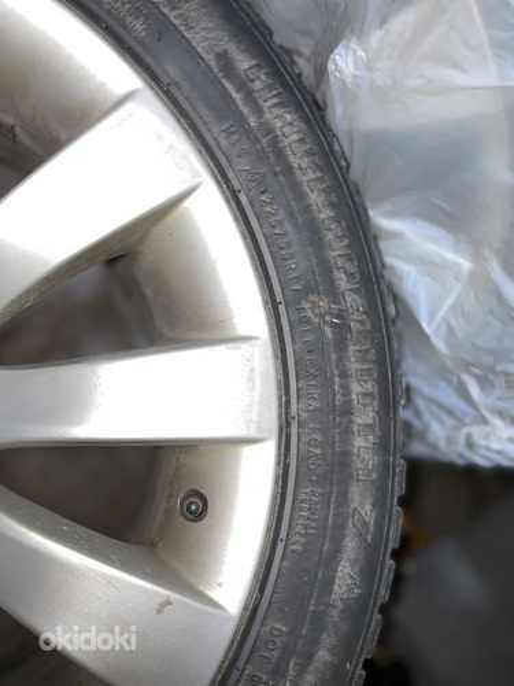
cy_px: 343
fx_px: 515
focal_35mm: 26
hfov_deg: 53.1
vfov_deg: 67.3
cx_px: 257
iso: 40
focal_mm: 4.2
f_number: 1.6
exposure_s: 1/4
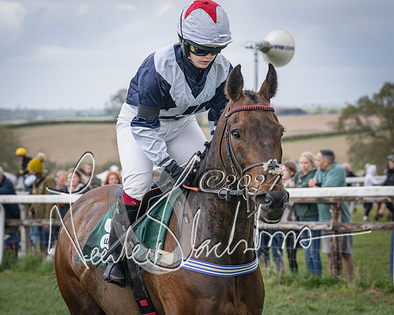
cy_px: 215
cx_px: 195
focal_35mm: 161
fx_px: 1882
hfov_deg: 12.0
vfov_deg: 9.6
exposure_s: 1/1250
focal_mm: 70
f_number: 4
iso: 200
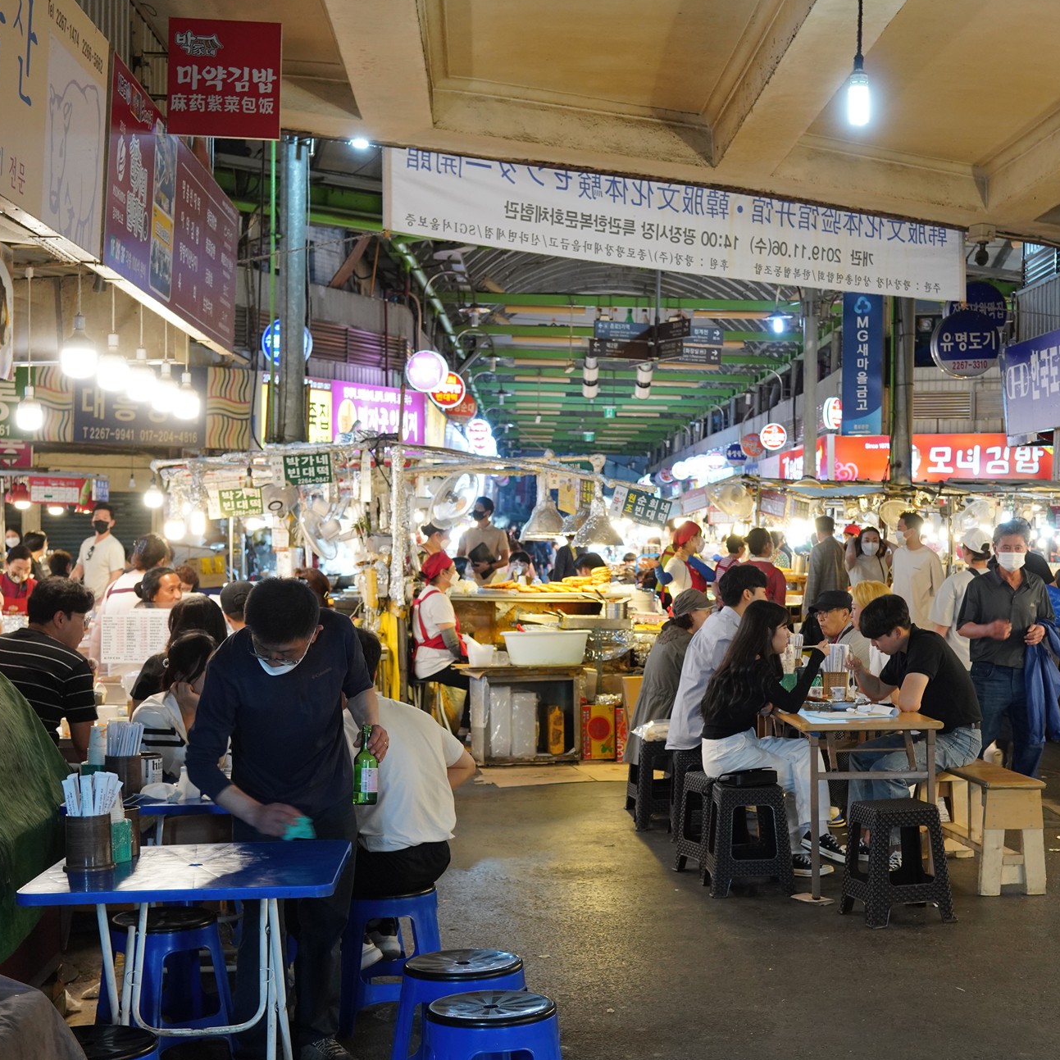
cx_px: 533
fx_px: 1594
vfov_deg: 36.8
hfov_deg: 36.8
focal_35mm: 46
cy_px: 521
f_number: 5
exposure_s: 1/80
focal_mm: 35
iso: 1600
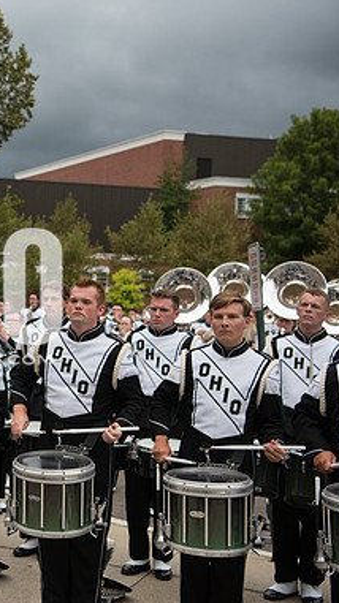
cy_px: 303
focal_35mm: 67
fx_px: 1072
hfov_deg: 17.2
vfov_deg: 31.4
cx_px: -57
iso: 1600
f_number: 3.5
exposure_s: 1/3200
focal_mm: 42
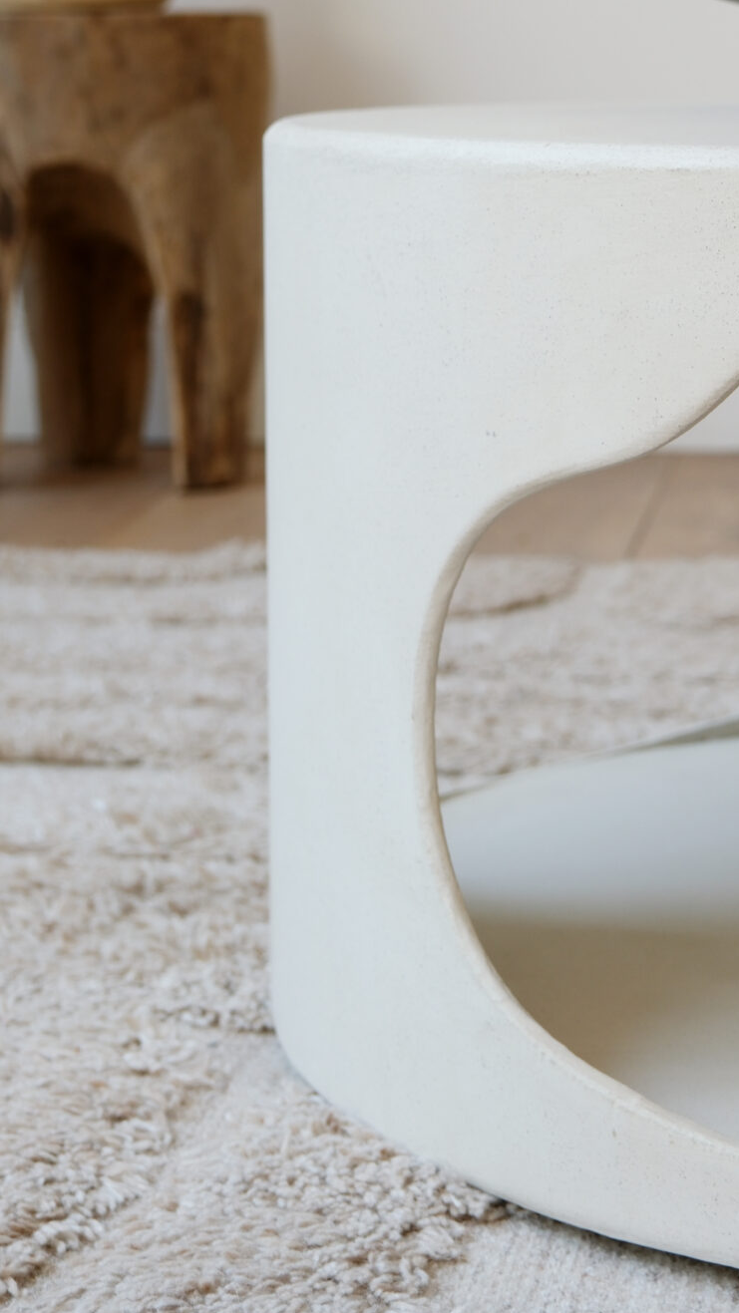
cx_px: 692
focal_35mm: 114
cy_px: 246
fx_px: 3971
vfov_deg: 18.6
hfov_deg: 10.6
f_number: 4
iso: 125
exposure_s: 1/2400
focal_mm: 37.6
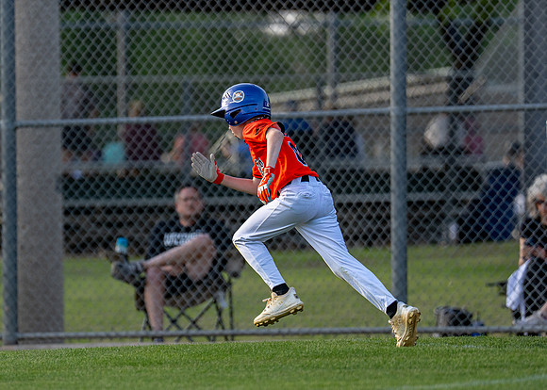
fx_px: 5955
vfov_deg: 3.8
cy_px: 199
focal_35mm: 383
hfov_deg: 5.3
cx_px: 191
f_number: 2.8
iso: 400
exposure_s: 1/2000
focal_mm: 200
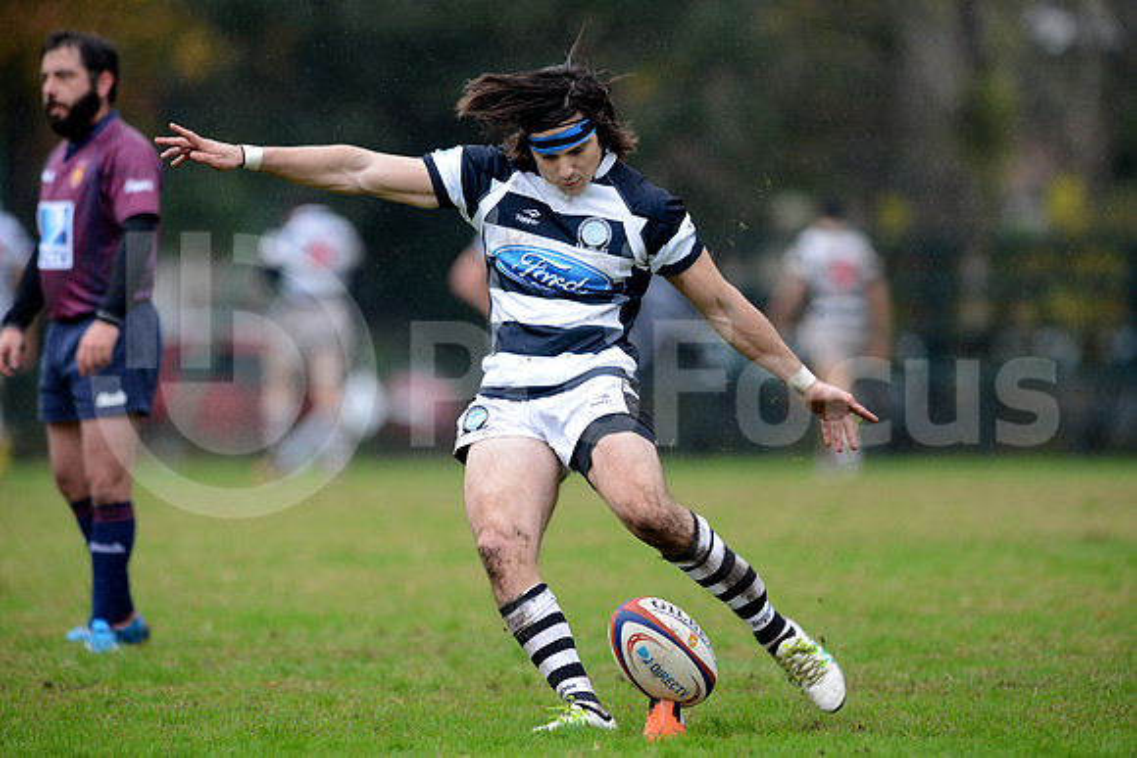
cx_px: 568
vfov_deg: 3.3
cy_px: 379
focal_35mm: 420
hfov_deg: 4.9
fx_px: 13267
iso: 2200
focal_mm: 420
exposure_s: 1/1000
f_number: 4
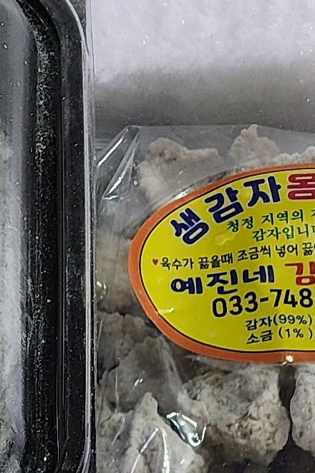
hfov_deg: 9.4
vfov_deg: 12.0
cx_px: -35
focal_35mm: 145
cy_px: 1053
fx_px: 1903
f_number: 1.8
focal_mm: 6.4
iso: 50
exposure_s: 1/120
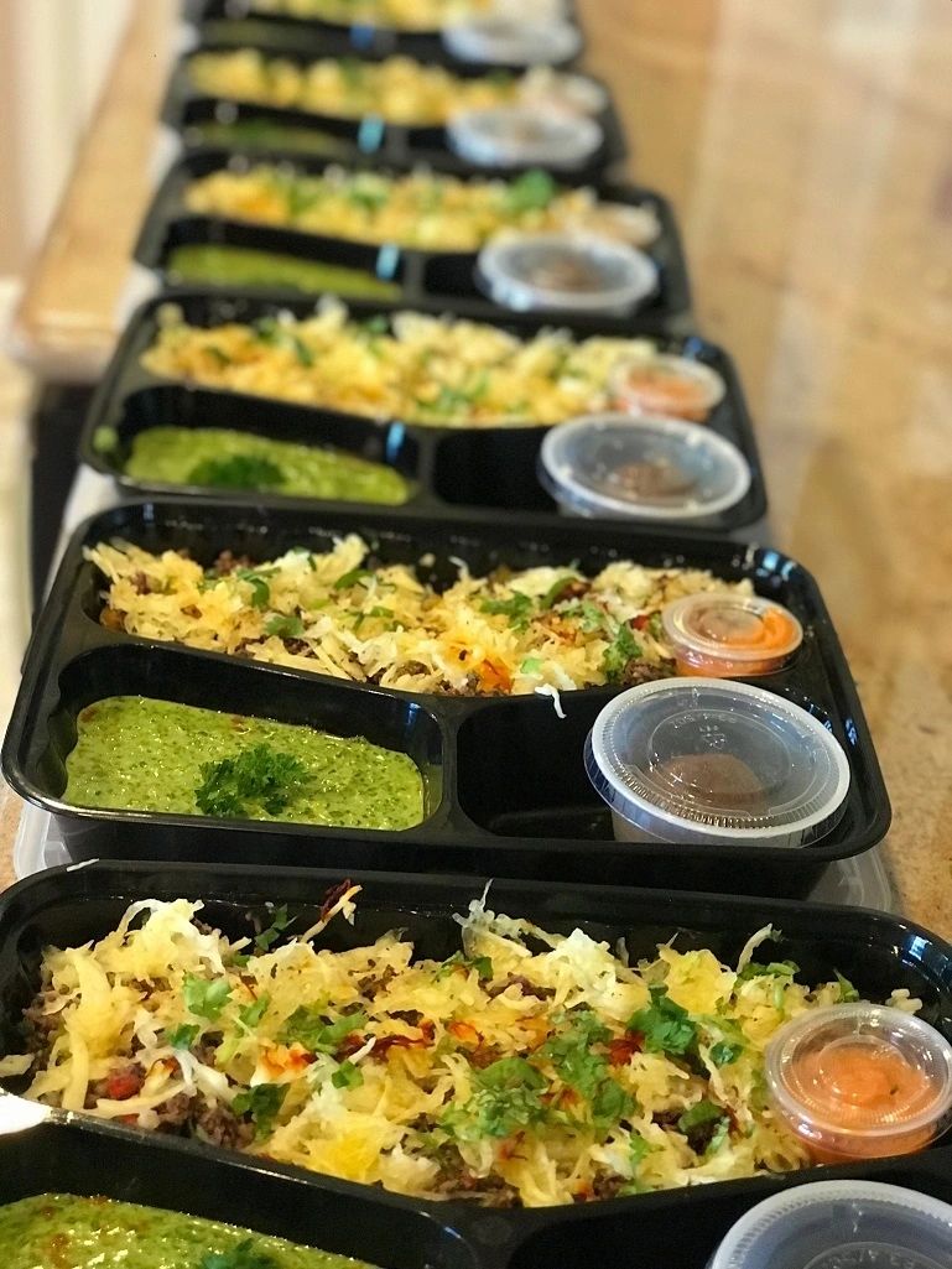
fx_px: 2090
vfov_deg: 33.8
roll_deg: -3.8
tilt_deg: -30.3
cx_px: 476
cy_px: 634
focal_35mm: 57
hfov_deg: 25.7
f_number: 2.8
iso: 800
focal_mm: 6.6
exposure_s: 1/60
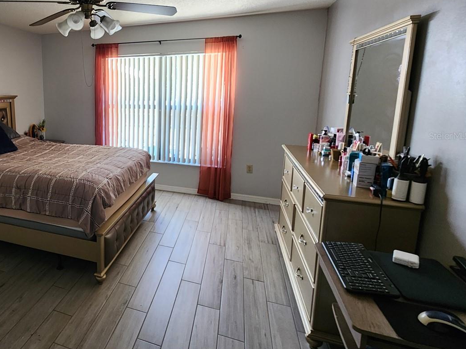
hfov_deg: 75.4
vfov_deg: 65.2
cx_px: 113
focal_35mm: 20
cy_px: 136
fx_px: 269
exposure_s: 1/30
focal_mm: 2.2
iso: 320
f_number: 2.2
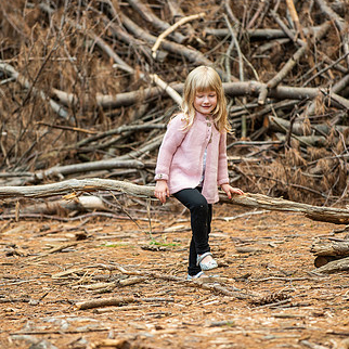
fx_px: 3490
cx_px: 140
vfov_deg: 5.7
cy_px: 169
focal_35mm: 306
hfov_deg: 5.7
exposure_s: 1/80
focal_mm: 200
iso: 250
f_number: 3.5
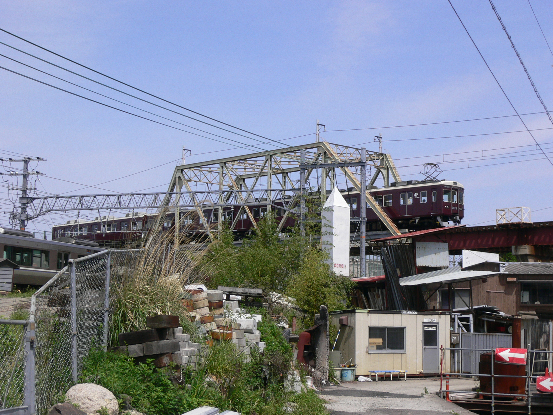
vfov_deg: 24.0
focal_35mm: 61
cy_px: 208
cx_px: 276
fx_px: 974
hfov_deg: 31.7
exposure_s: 1/320
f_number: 7.5
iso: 80
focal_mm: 10.1
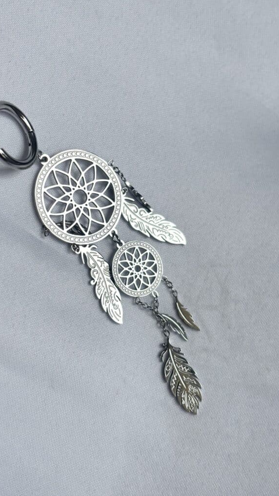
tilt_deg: -60.1
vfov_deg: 36.6
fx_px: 750
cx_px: 105
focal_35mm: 57
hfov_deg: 21.0
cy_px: 248
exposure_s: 1/1328
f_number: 1.6
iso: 32
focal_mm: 5.96
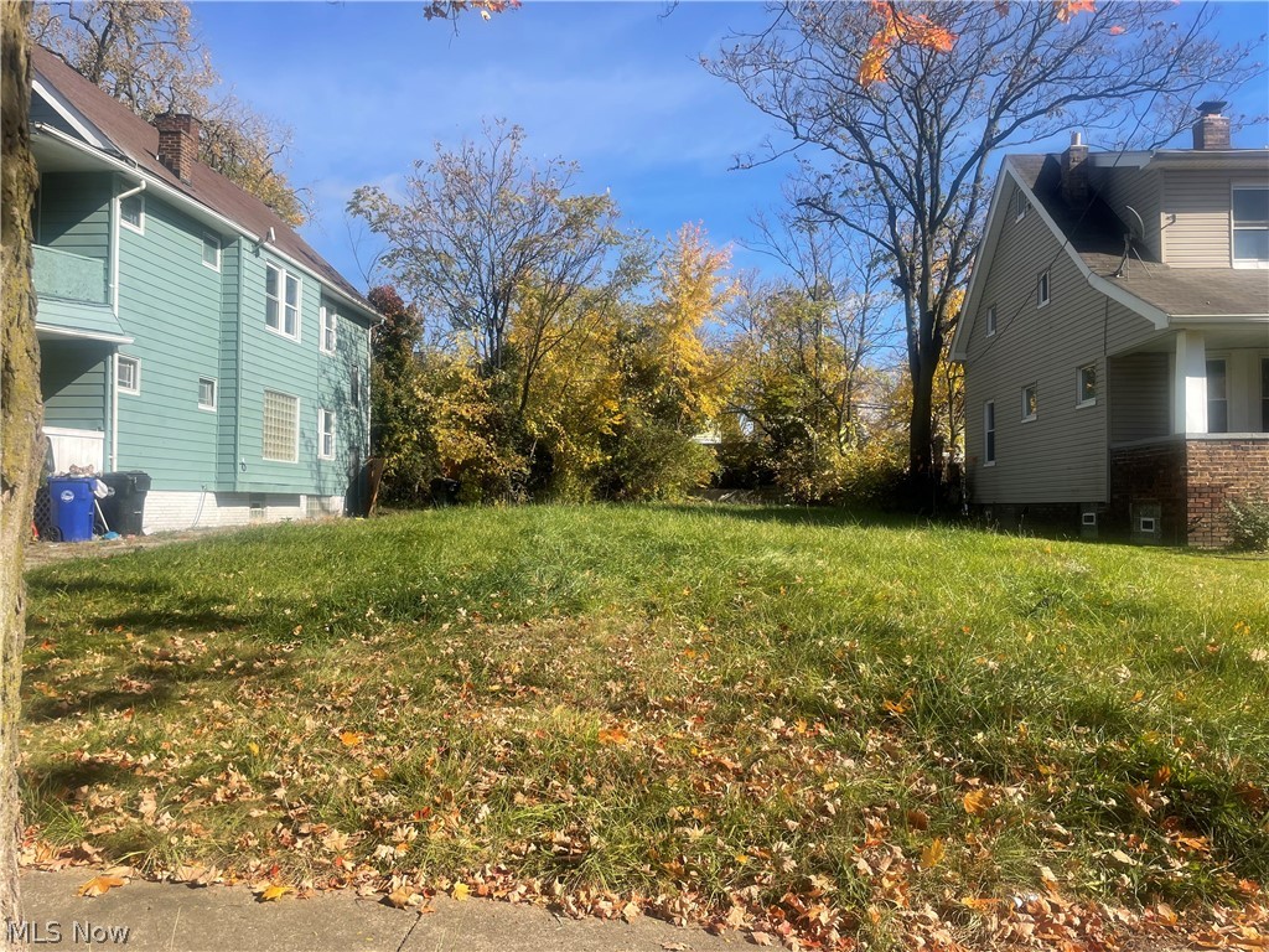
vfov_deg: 53.1
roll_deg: -0.1
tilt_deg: +2.3
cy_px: 476
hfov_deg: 67.3
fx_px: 953
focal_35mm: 26
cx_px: 634
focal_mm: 4.2
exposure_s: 1/2451
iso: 32
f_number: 1.6
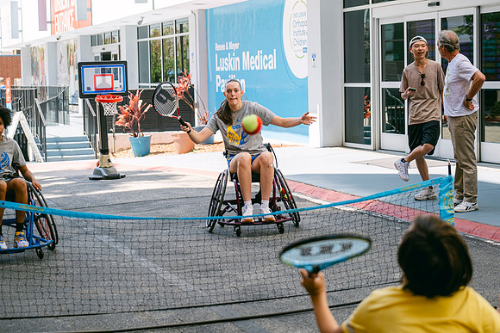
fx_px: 1156
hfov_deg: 24.4
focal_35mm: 83
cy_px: 167
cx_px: 254
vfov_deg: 16.4
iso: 160
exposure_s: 1/900
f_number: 2.8
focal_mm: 54.1
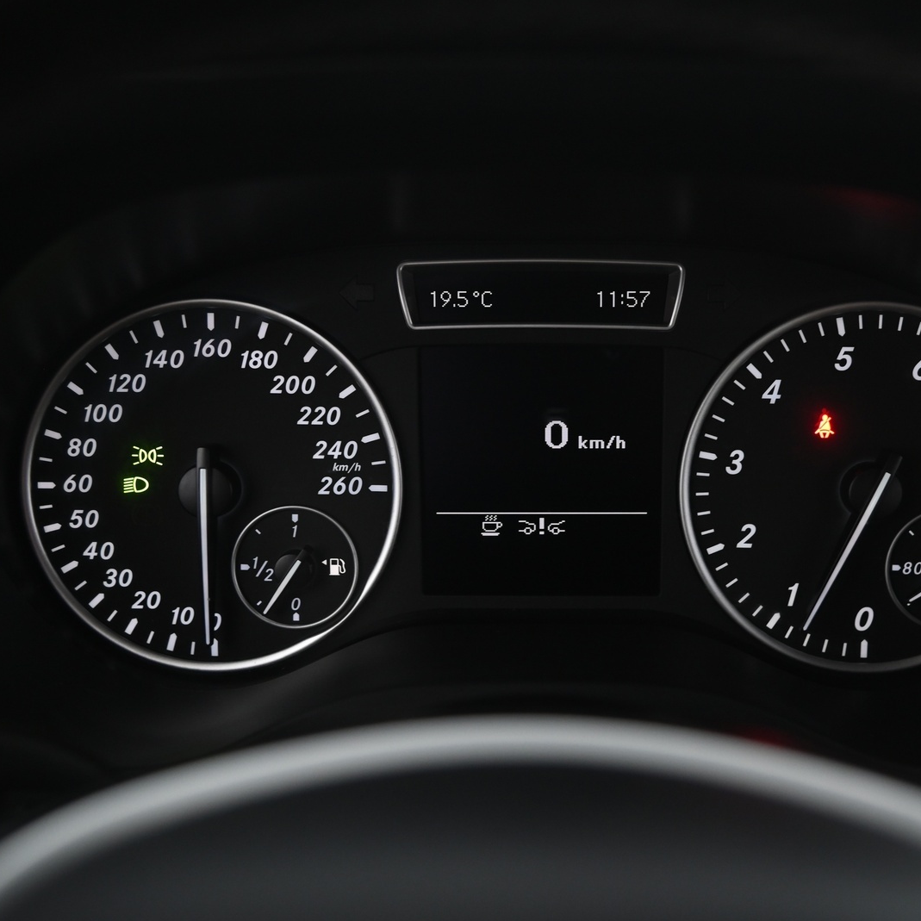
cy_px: 457
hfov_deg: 34.6
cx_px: 550
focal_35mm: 49
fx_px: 1475
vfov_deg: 34.7
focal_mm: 38
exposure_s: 1/15
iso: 2000
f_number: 4
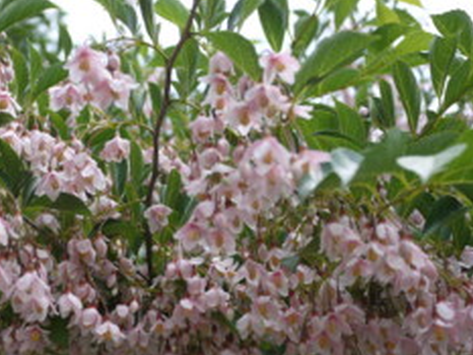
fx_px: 738
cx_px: 142
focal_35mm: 54
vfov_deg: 27.0
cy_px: 213
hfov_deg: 35.0
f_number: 2.8
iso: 100
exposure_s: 1/1300
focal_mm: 14
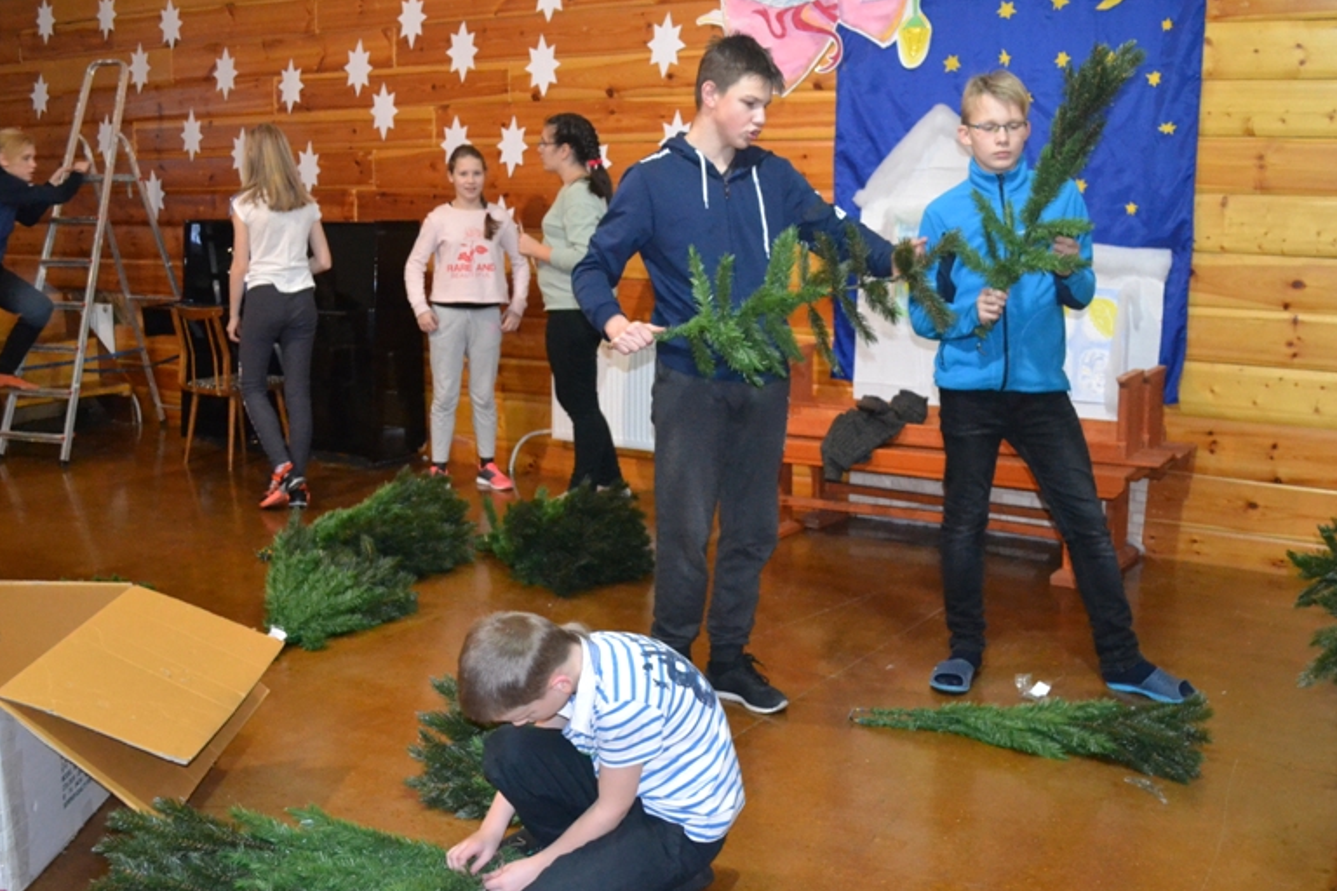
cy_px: 455
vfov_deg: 36.9
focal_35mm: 36
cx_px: 696
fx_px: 1337
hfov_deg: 53.1
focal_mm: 18
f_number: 3.5
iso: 3200
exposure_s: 1/60
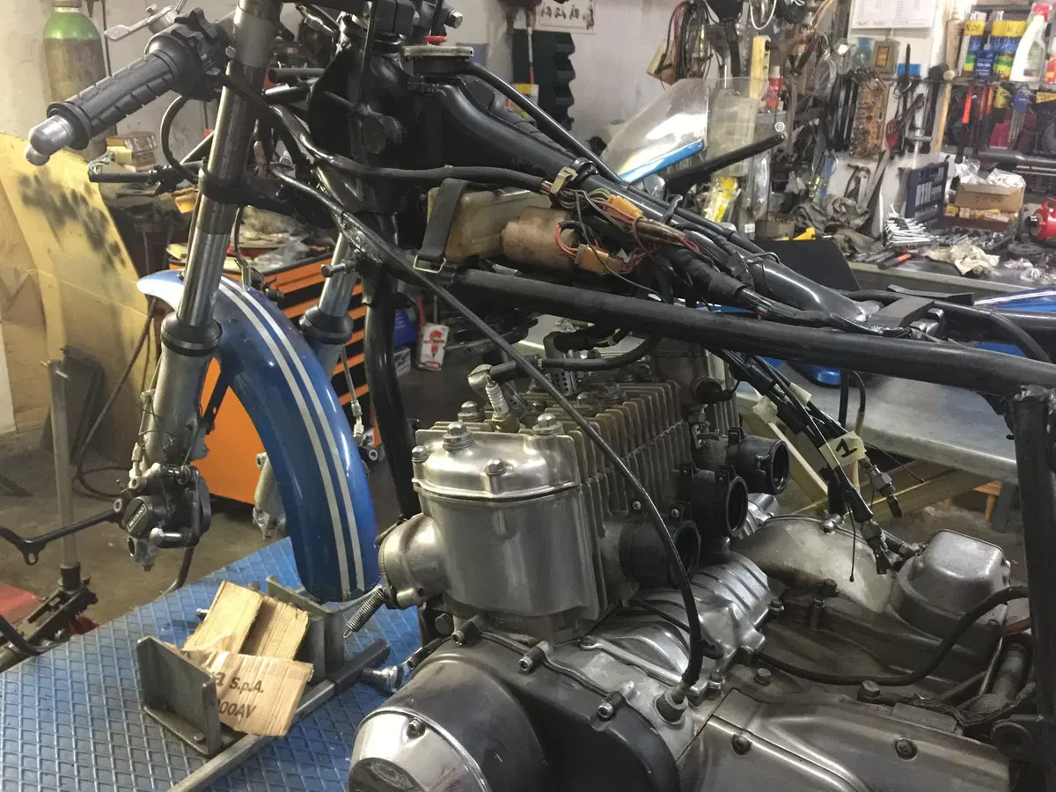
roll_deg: -0.6
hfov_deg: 61.7
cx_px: 528
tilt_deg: -20.6
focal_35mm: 29
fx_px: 885
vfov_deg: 48.2
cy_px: 396
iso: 200
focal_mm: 4.15
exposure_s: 1/8
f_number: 2.2
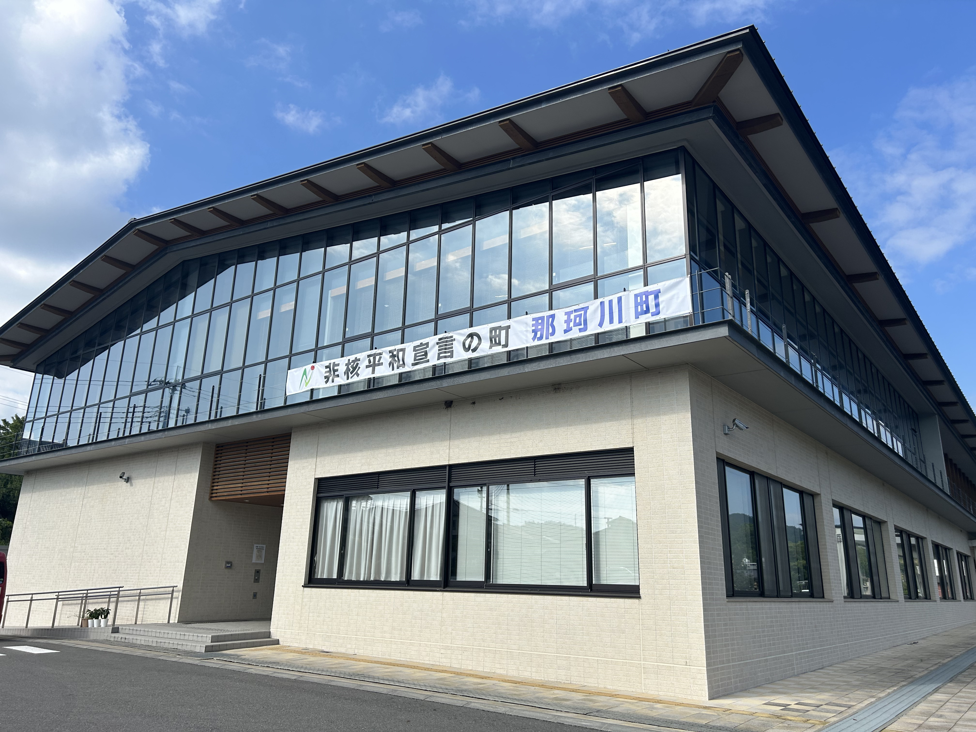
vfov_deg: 53.1
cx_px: 488
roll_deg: -1.5
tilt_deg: +18.2
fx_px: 733
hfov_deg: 67.3
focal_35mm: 26
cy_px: 366
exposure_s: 1/4831
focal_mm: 5.7
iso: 50
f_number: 1.5
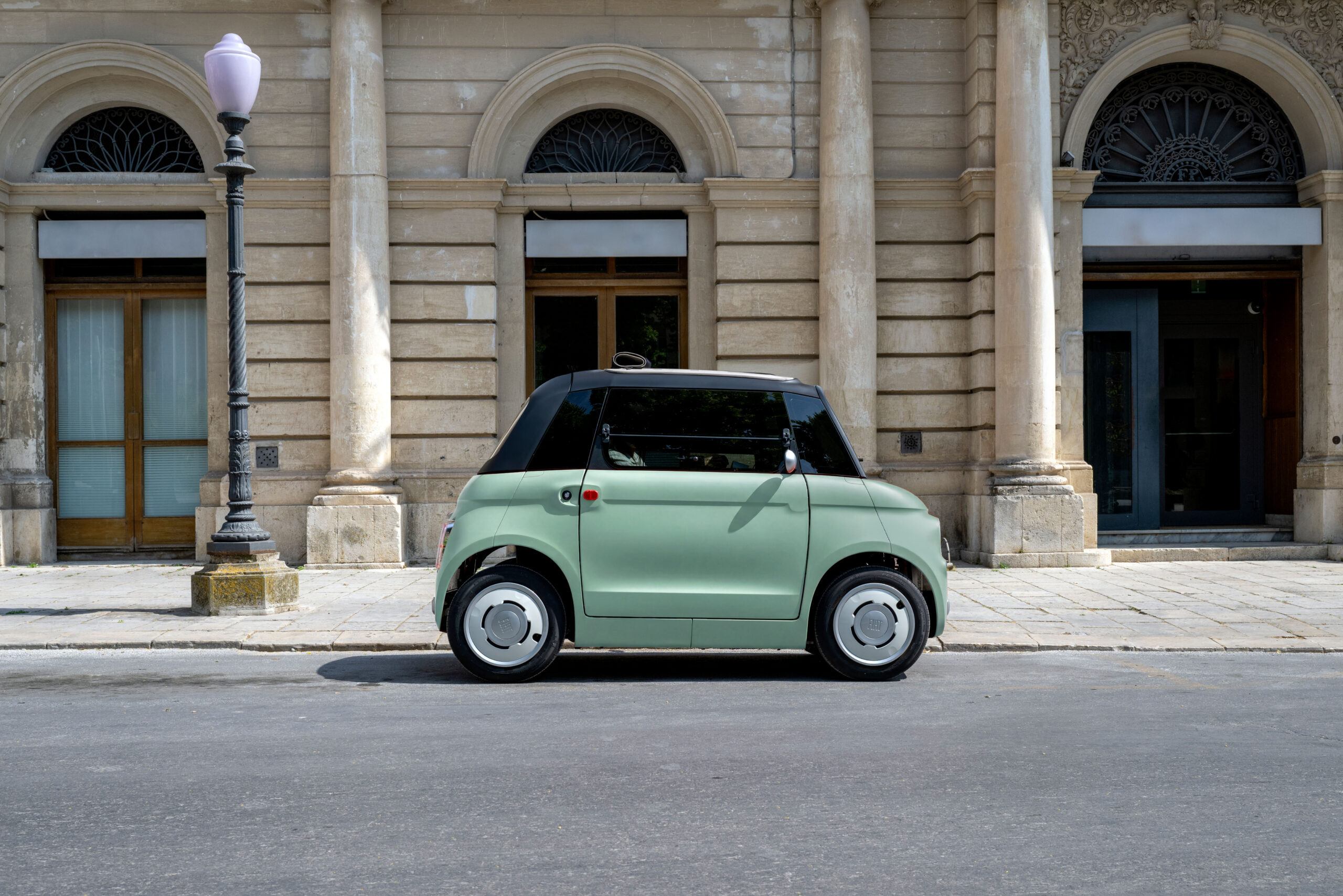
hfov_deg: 53.1
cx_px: 672
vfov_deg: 36.9
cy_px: 448
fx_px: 1343
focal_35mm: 36
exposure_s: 1/640
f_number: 9
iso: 320
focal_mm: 36
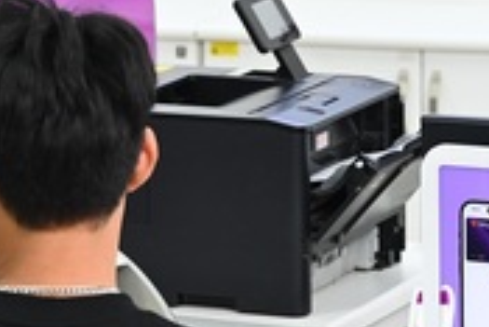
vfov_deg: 5.3
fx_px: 3534
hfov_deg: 7.9
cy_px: 3
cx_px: 344
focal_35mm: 260
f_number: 4
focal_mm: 57
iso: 500
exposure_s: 1/100
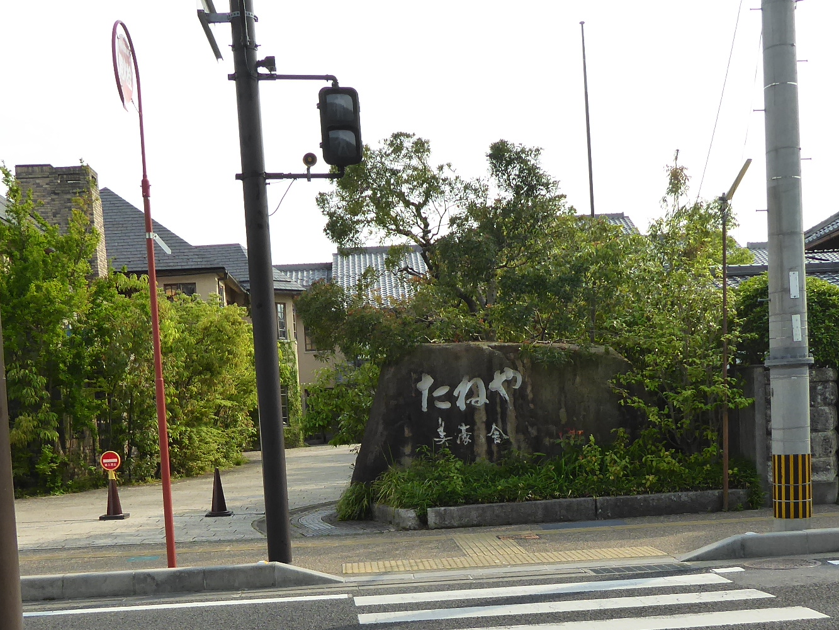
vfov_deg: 29.5
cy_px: 517
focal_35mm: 48
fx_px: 1163
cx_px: 428
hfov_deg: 39.7
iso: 160
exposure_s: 1/640
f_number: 3.3
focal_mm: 4.3
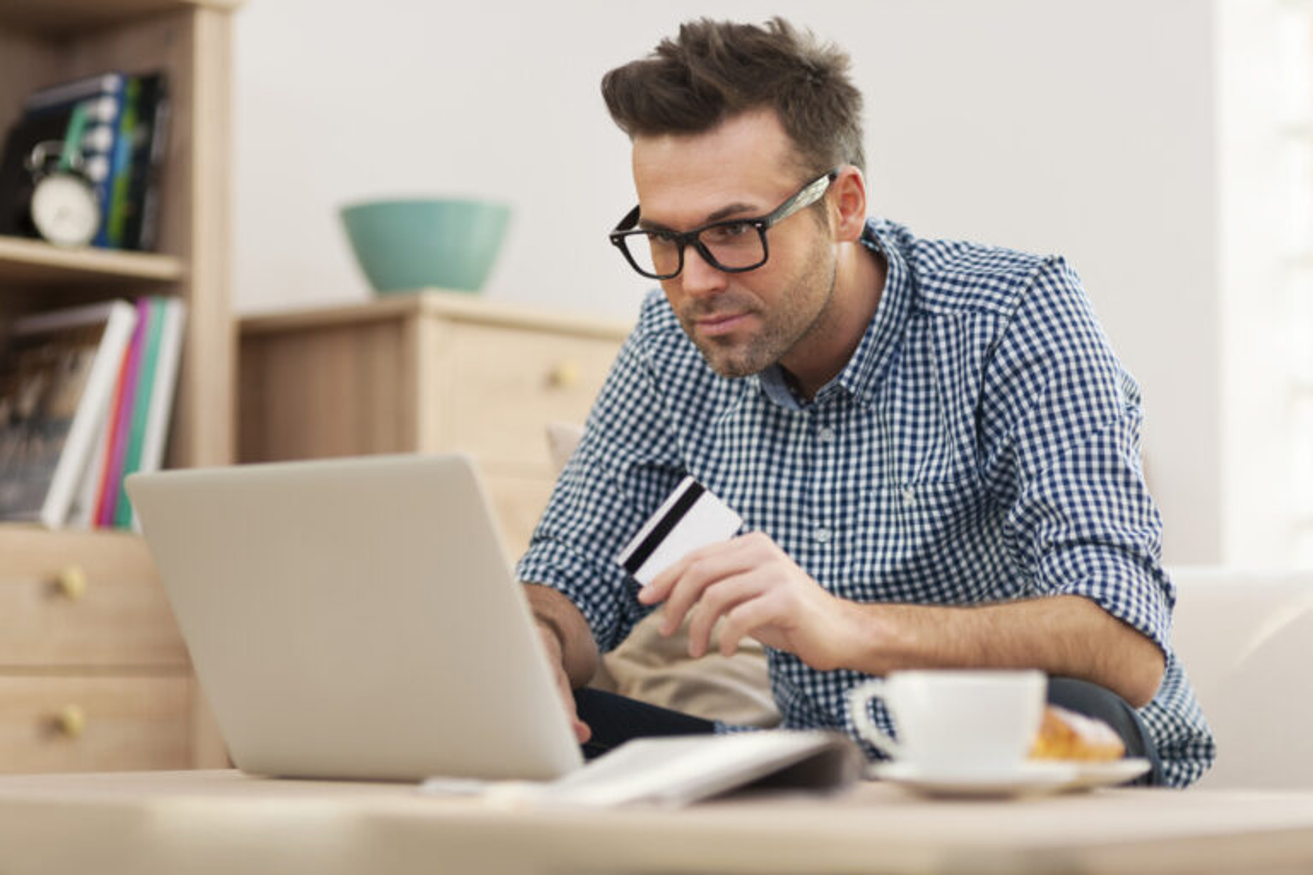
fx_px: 3100
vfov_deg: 16.1
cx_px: 656
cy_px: 438
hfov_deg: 23.9
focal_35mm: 85
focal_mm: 85
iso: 100
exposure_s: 1/60
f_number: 2
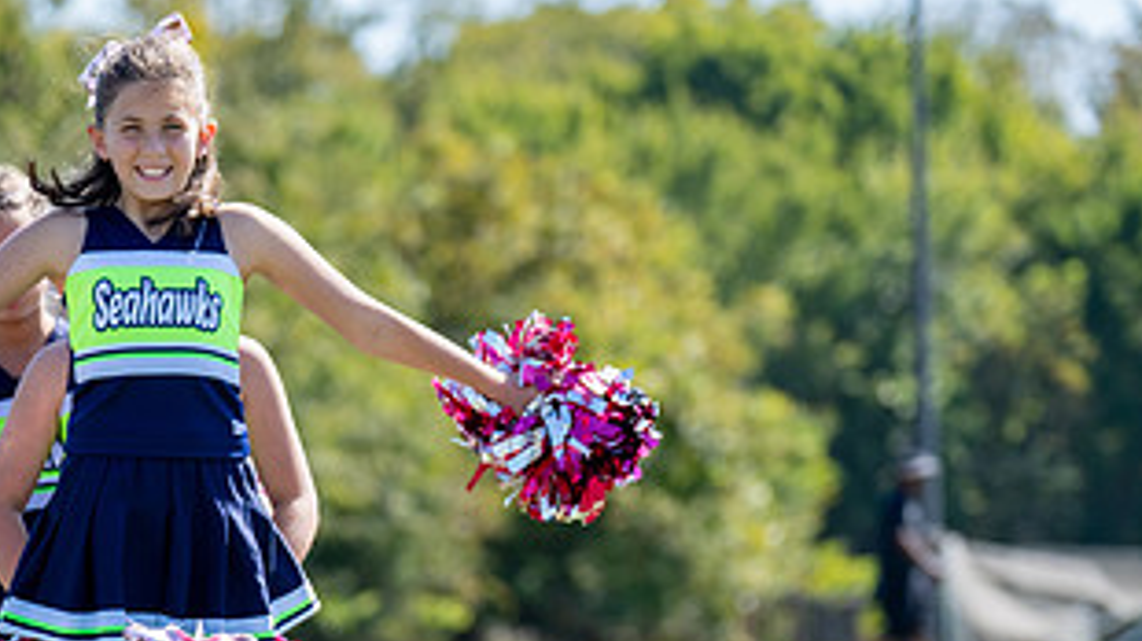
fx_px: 7627
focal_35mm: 252
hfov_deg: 8.5
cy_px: 769
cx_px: 156
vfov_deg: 4.8
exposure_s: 1/2000
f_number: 2.8
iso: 200
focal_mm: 106
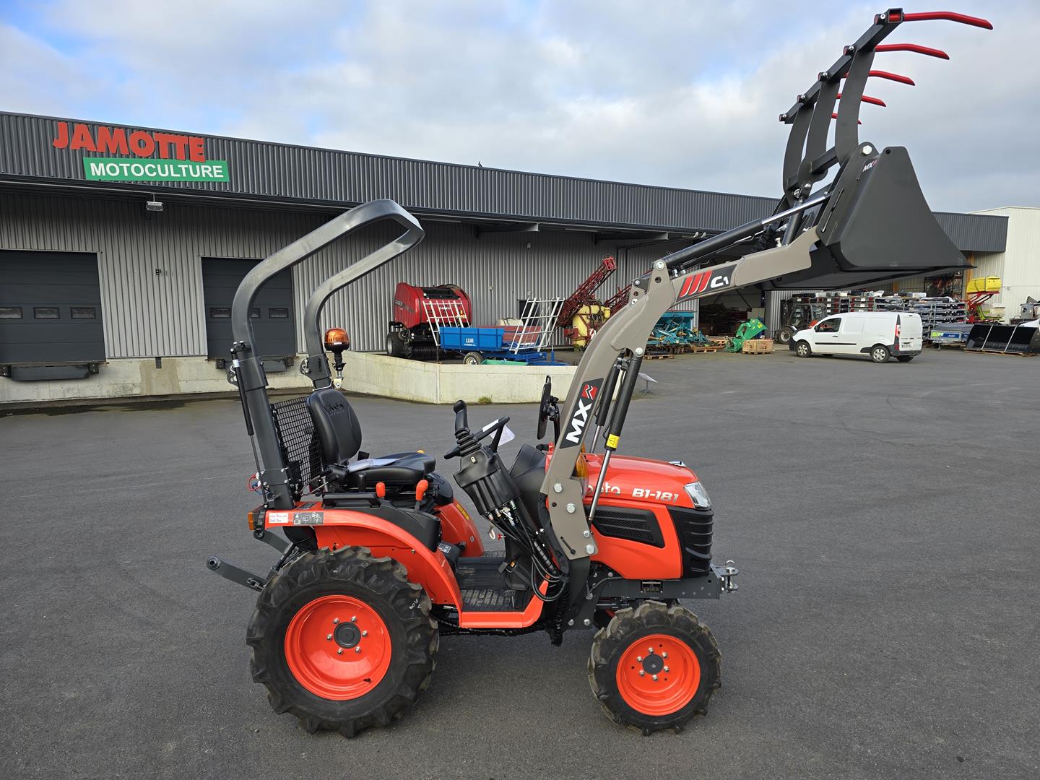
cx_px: 520
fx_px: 691
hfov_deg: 73.9
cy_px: 390
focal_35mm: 23
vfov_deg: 58.9
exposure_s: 1/253
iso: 12
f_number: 1.7
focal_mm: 6.3
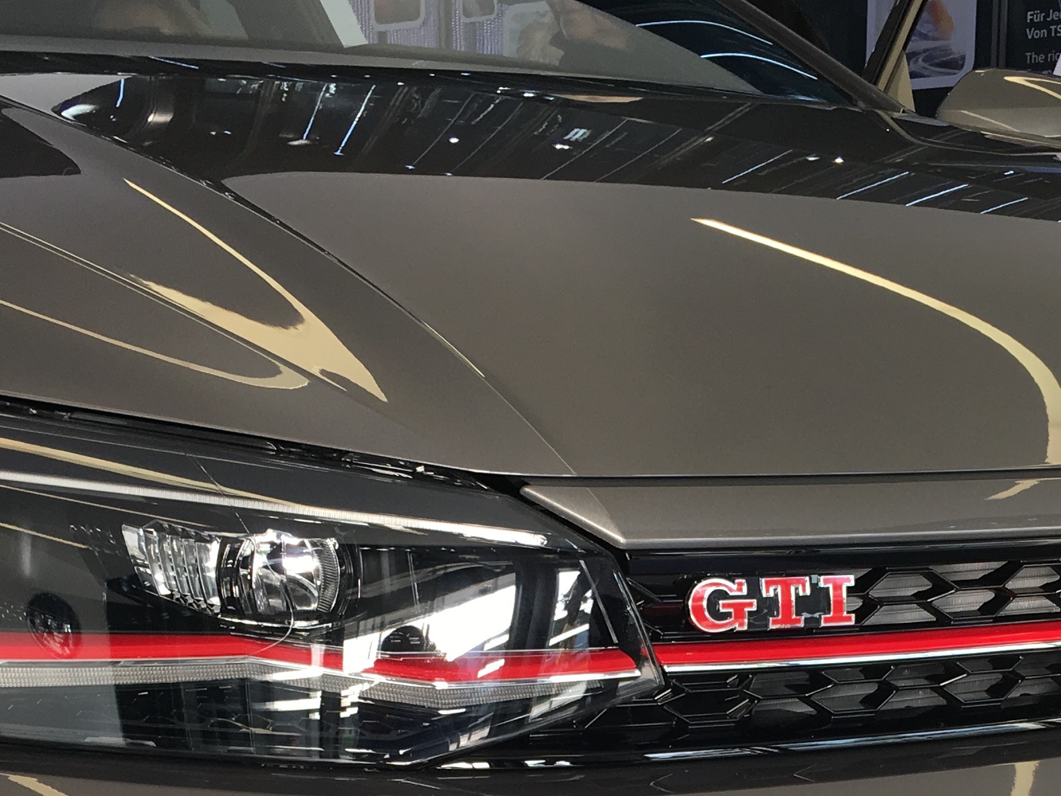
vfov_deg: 19.1
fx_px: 2268
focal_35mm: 74
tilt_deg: -12.7
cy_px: 883
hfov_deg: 26.2
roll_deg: +0.7
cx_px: 672
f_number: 2.2
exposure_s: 1/50
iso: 25
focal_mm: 4.15
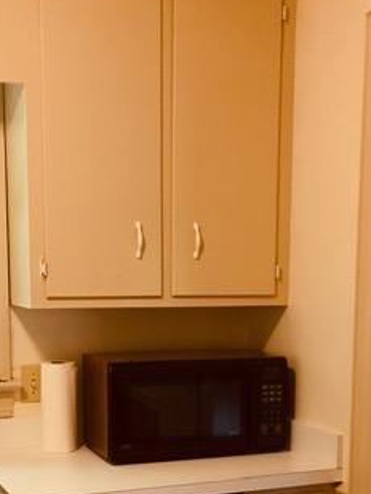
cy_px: 411
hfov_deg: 24.4
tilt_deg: -6.8
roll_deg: -0.2
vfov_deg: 31.2
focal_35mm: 60
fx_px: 857
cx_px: 193
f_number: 2.2
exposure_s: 1/15
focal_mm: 4.15
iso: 64
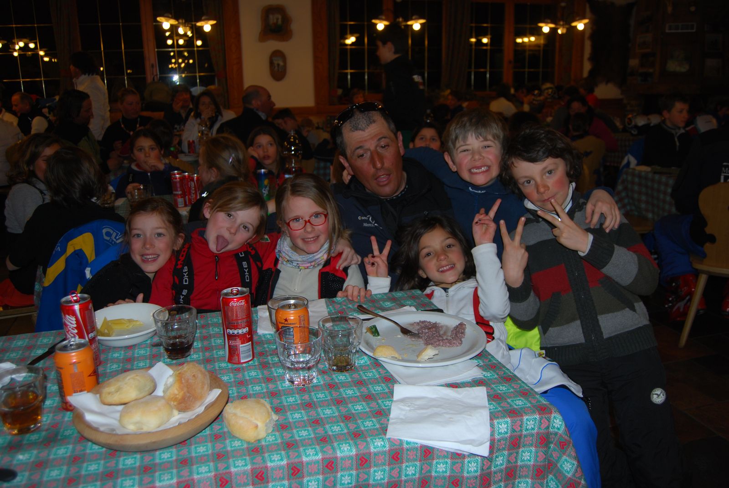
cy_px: 244
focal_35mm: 30
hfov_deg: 61.9
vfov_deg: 43.7
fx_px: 608
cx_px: 364
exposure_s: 1/60
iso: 200
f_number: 3.8
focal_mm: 20
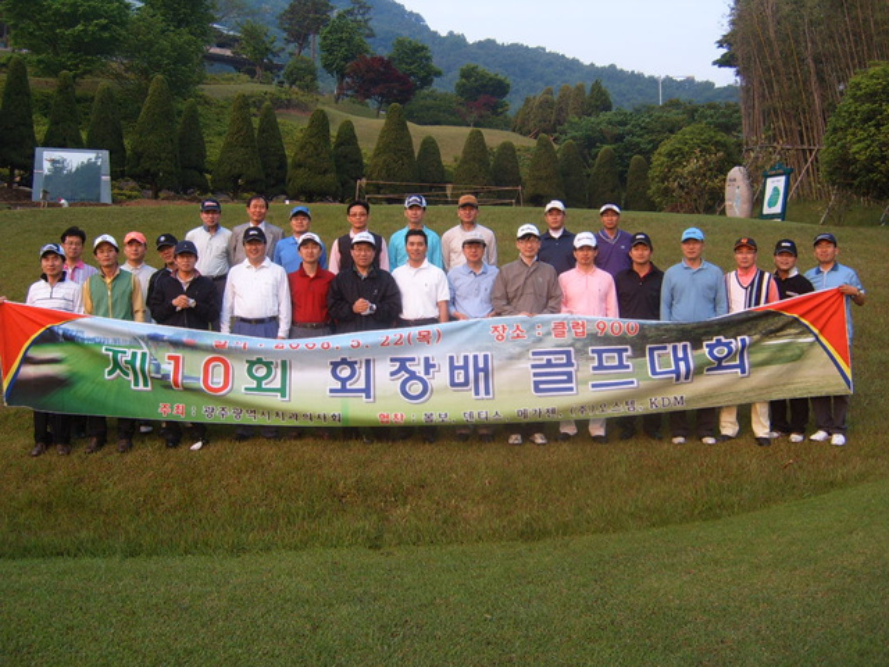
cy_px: 334
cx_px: 444
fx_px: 950
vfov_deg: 38.7
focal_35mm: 37
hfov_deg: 50.1
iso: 63
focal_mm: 6.2
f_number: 2.9
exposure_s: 1/180
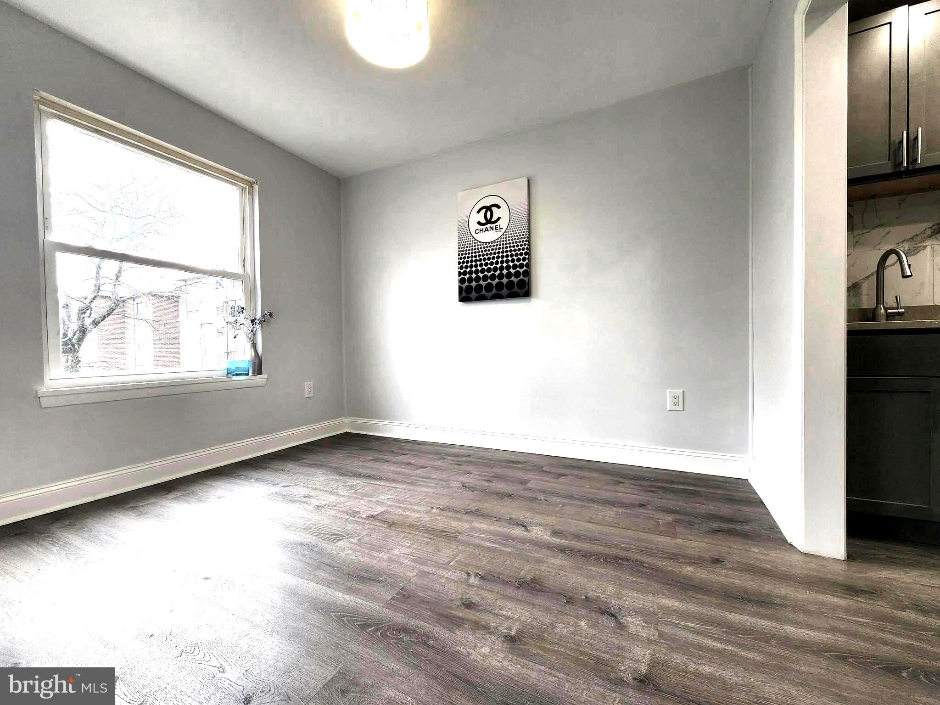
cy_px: 352
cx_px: 470
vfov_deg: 89.9
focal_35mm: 13
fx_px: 353
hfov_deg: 106.2
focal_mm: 2.2
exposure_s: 1/120
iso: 80
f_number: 2.2
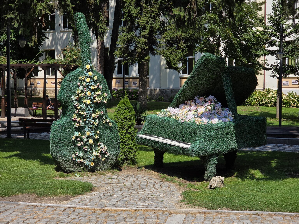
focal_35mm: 69
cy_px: 112
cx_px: 150
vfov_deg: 21.3
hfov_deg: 28.2
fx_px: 596
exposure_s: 1/1050
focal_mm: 7
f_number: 2.4
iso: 25
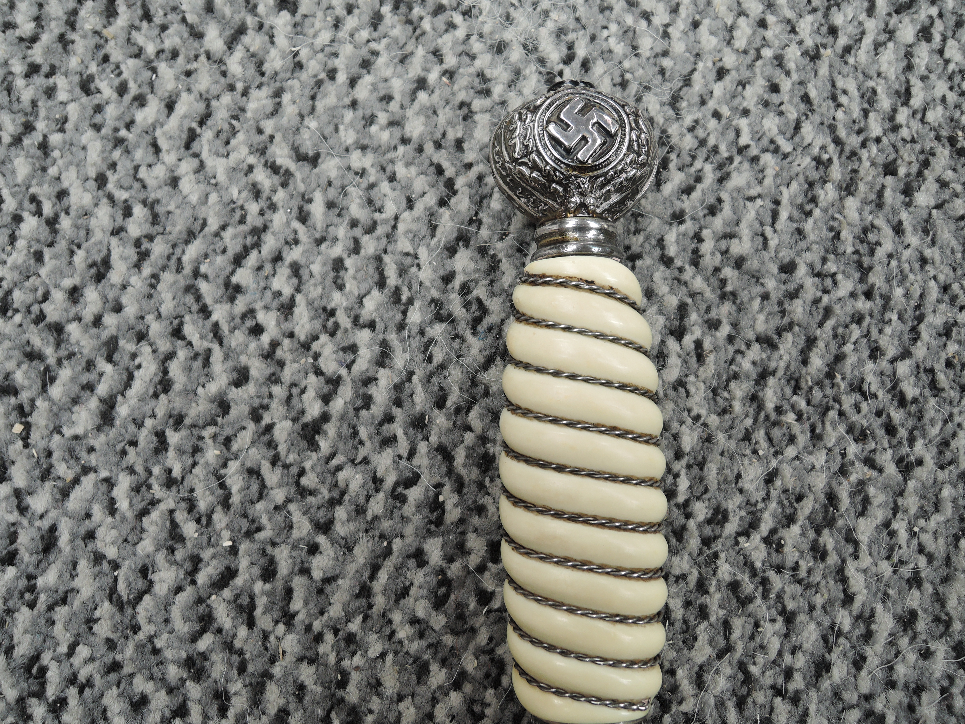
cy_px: 362
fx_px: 669
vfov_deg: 56.8
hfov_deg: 71.6
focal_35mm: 24
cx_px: 482
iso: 100
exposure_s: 1/30
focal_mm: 5.1
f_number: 2.8
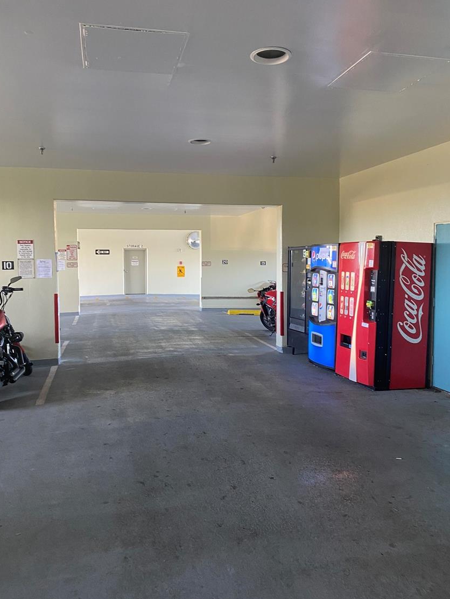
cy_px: 293
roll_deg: -0.5
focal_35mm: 28
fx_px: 485
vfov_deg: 63.4
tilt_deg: -1.4
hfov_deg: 49.8
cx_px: 221
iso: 200
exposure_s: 1/60
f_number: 1.8
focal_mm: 4.25
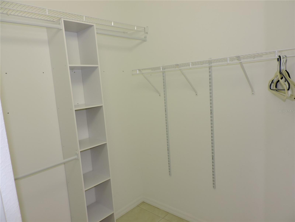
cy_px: 111
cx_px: 148
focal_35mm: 24
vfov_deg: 56.8
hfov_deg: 71.6
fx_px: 205
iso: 220
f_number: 3
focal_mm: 4.3
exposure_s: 1/40
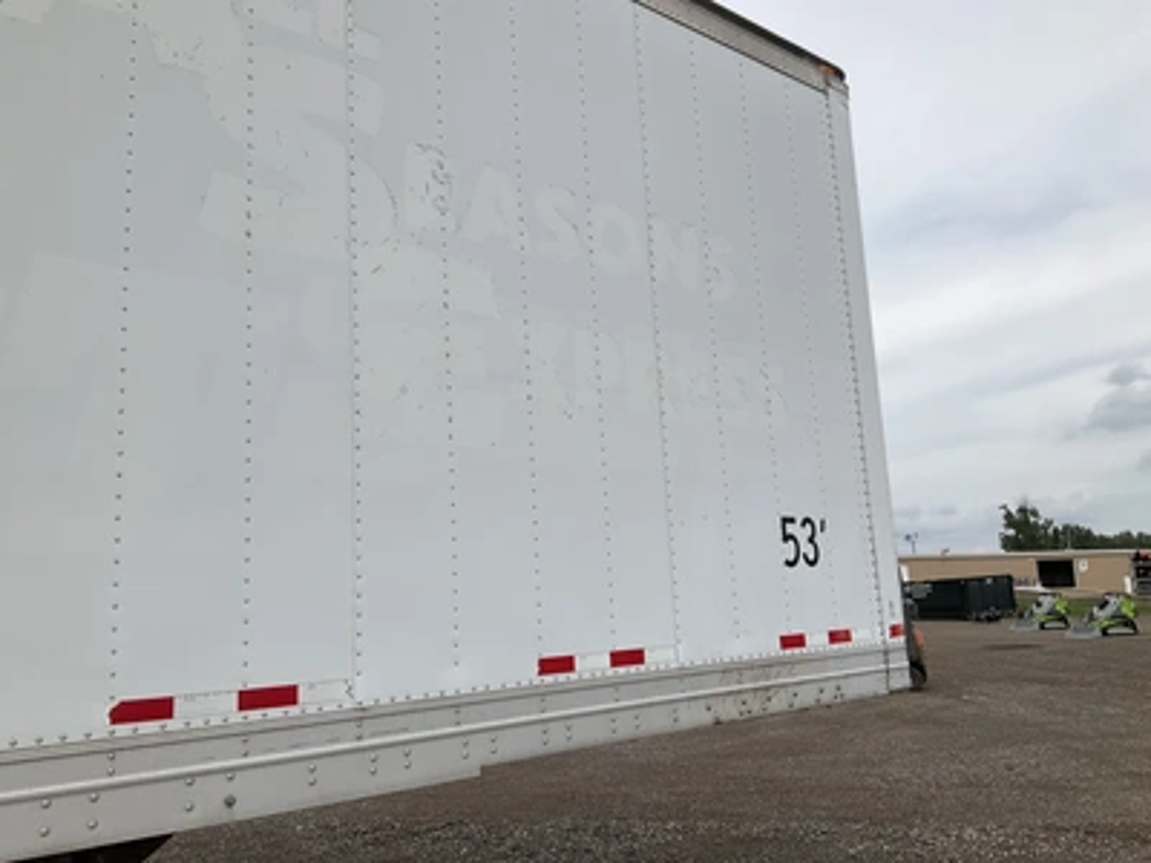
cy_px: 432
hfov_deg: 61.7
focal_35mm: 29
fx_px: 964
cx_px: 576
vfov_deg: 48.2
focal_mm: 3
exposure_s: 1/3322
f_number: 1.8
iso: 25
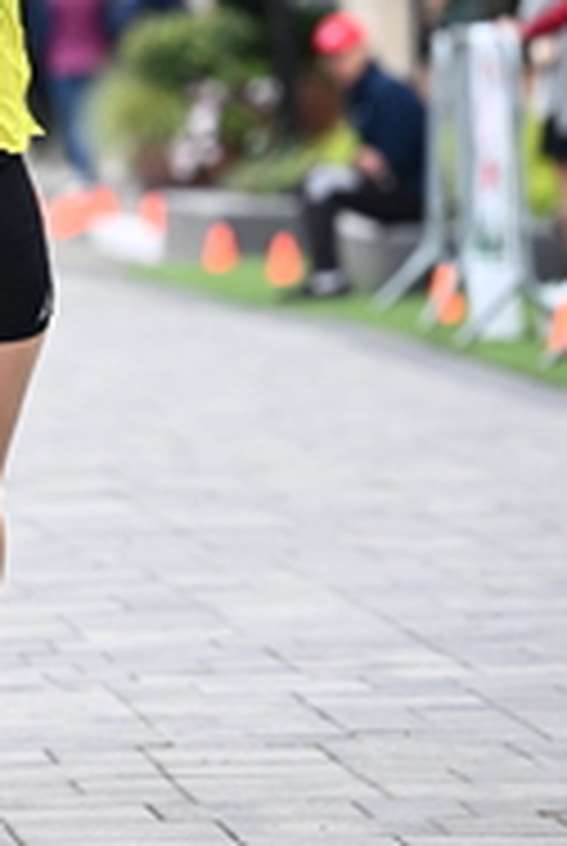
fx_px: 9627
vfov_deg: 5.0
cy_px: 81
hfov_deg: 3.4
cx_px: -142
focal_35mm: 409
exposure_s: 1/1600
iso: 1000
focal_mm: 140
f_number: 2.8
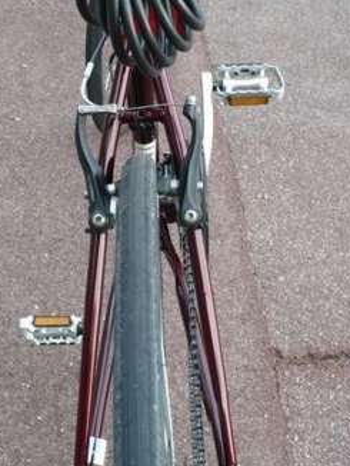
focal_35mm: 51
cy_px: 242
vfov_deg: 37.5
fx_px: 687
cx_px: 140
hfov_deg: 28.5
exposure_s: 1/50
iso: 100
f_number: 2.8
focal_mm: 6.1
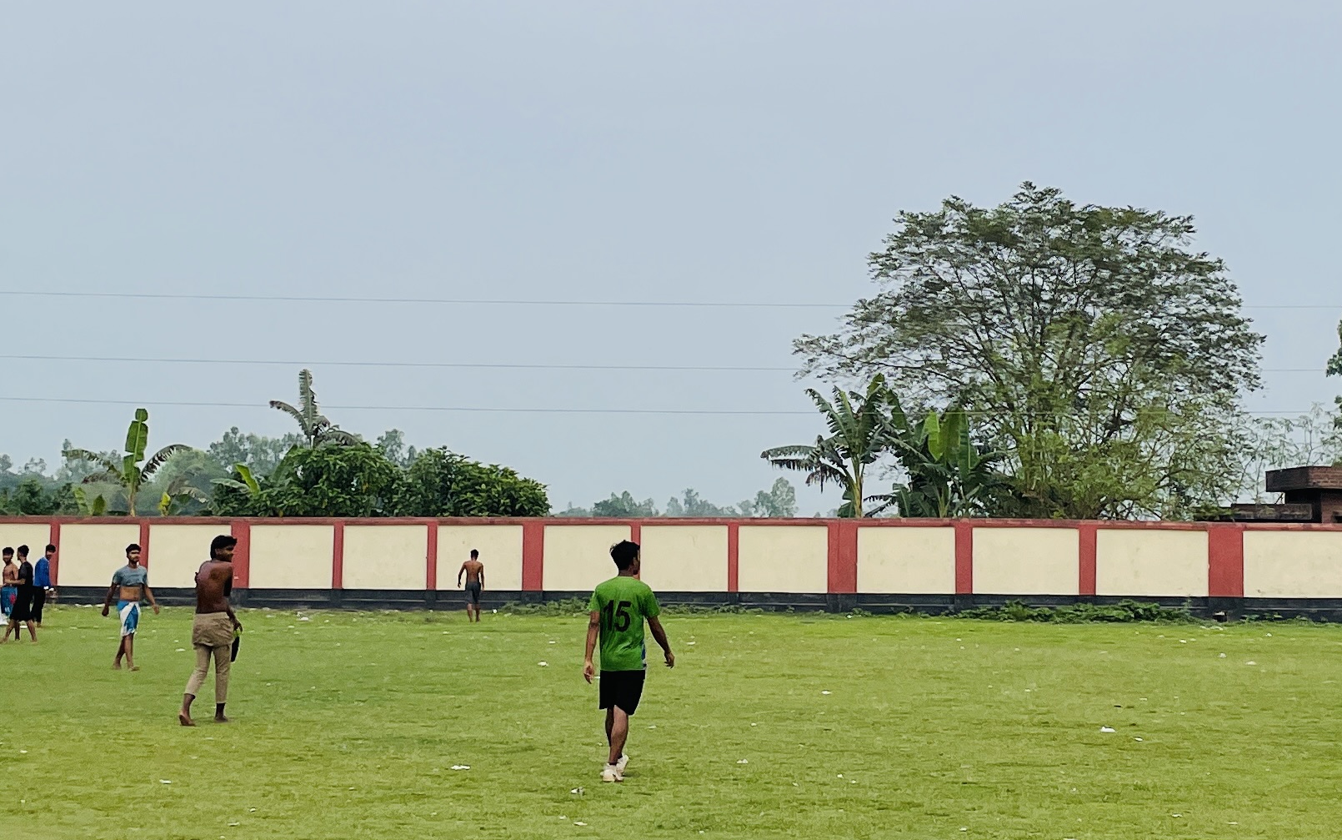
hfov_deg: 29.6
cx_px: 854
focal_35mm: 69
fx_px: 2524
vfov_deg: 18.8
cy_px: 232
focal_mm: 4.2
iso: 32
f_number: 1.6
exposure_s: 1/1082
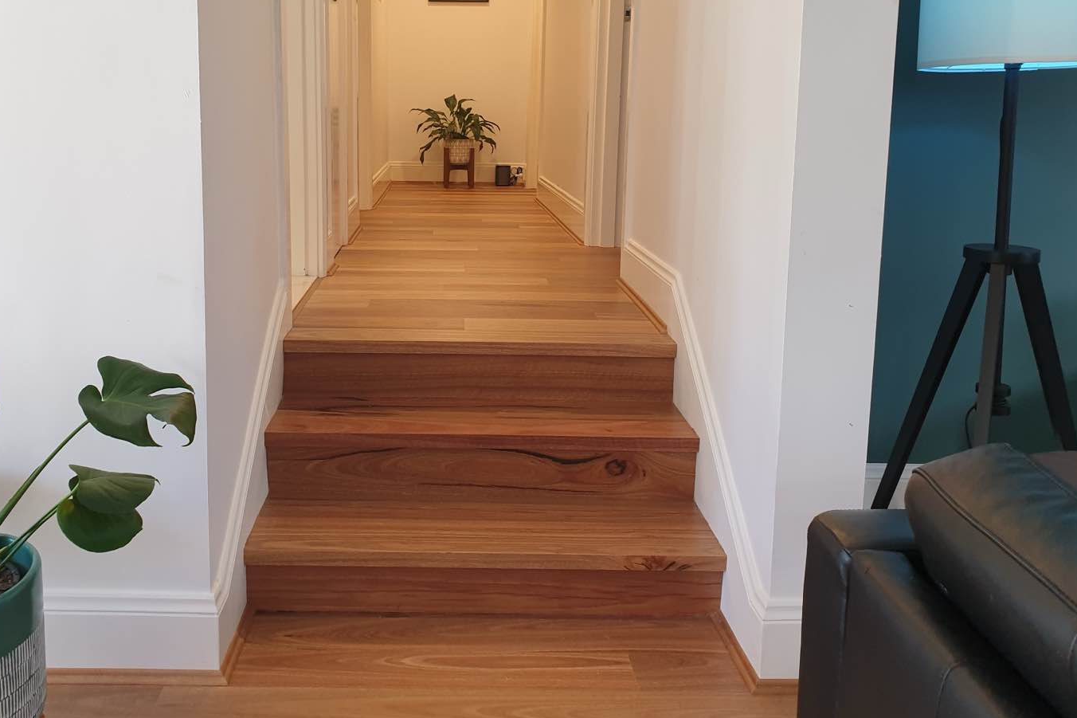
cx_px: 463
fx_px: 957
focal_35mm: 32
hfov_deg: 58.5
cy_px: 255
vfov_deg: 40.7
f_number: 2.4
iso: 125
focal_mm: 4.3
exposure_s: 1/50
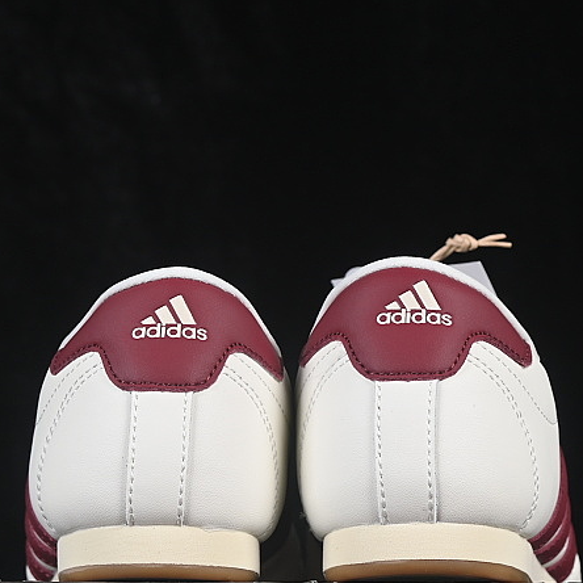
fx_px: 2953
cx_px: 303
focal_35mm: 155
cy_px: 289
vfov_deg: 11.3
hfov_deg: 11.3
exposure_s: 1/80
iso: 160
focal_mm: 50
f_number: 8
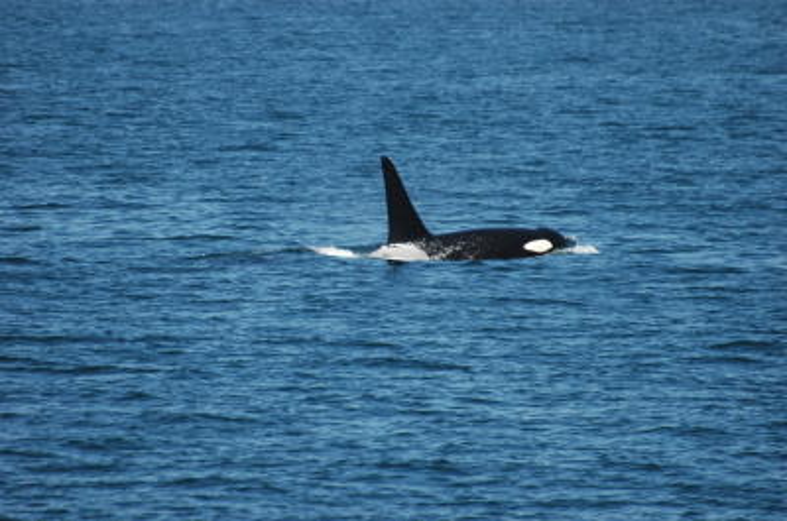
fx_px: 9818
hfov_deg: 4.6
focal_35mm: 450
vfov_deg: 3.0
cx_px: 394
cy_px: 260
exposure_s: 1/1600
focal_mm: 300
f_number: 5.6
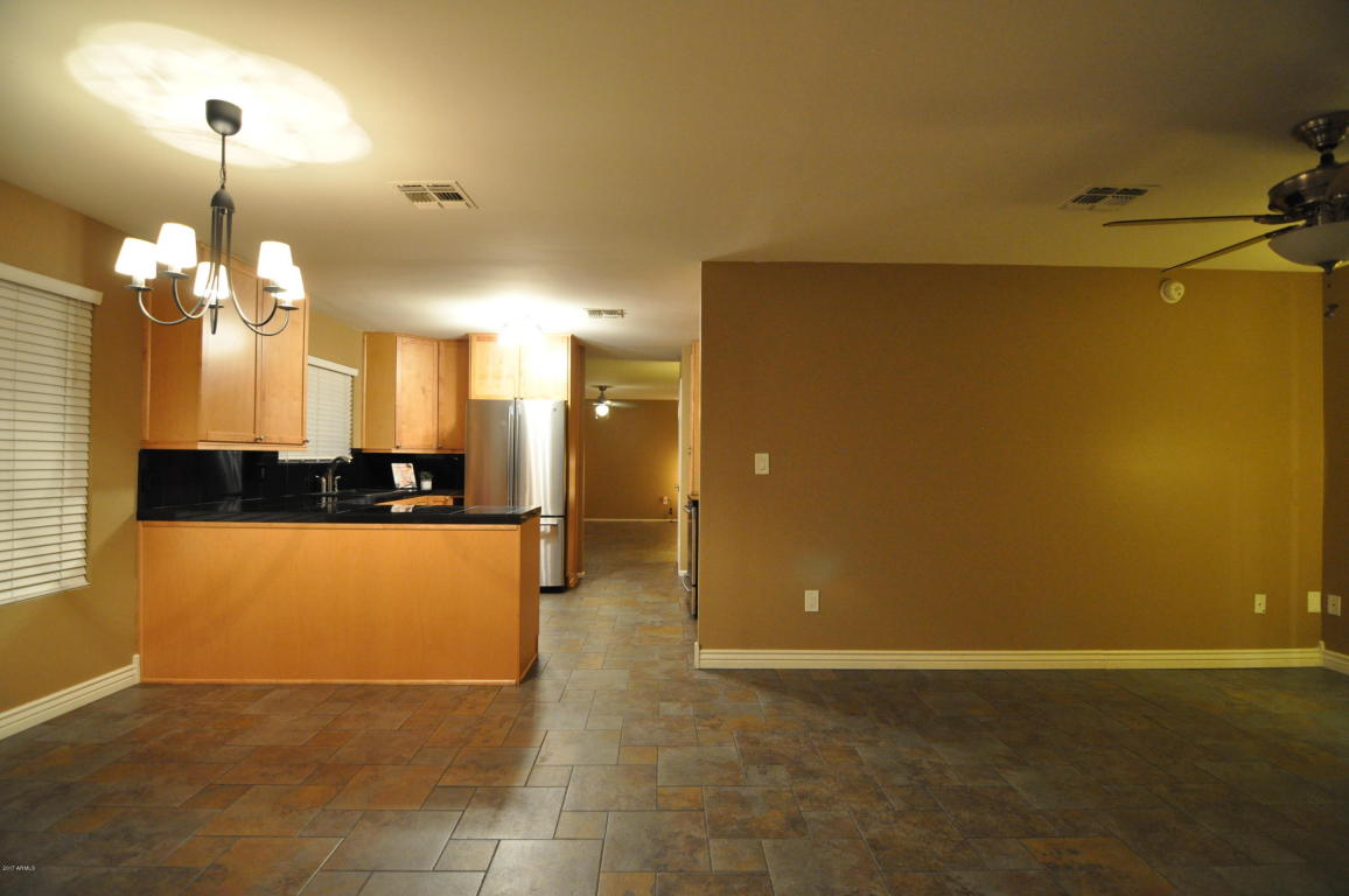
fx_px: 618
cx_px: 674
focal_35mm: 16
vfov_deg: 71.9
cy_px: 448
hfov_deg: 95.0
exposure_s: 1/15
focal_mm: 11
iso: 1600
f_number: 2.8
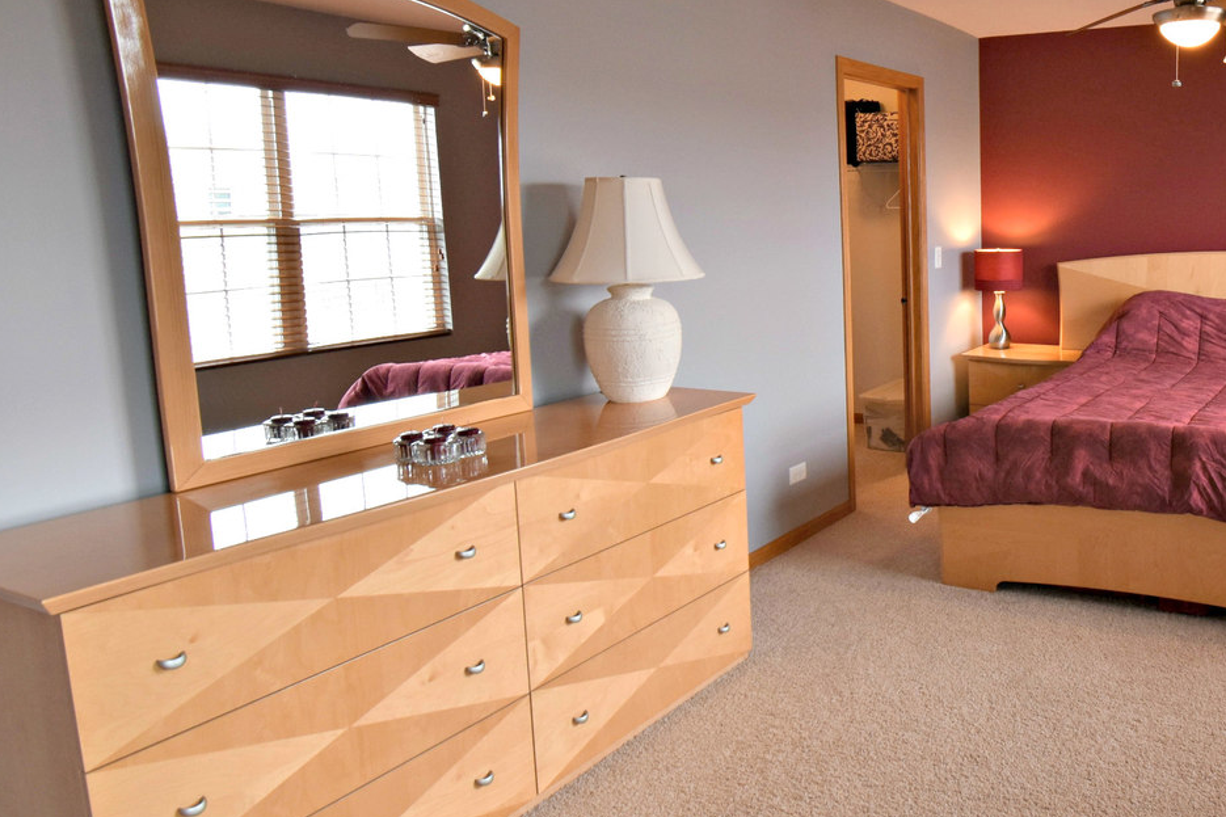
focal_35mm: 26
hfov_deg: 62.4
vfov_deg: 49.4
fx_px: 885
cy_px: 348
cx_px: 1012
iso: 360
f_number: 8
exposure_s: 1/15
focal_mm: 10
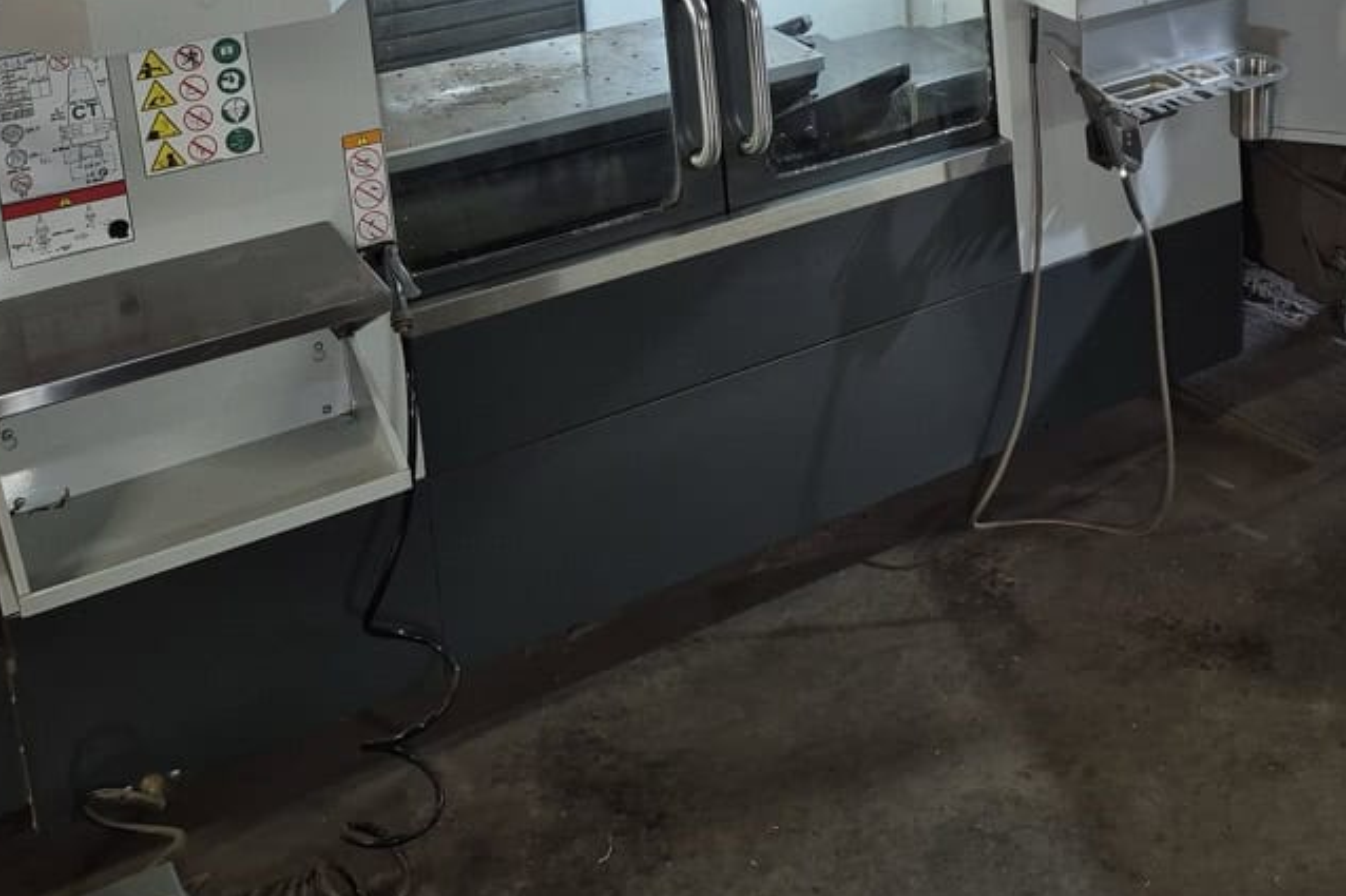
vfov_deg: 25.9
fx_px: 1794
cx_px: 1116
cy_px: -89
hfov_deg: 39.2
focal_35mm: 48
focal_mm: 5.4
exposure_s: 1/40
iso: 100
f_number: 1.8
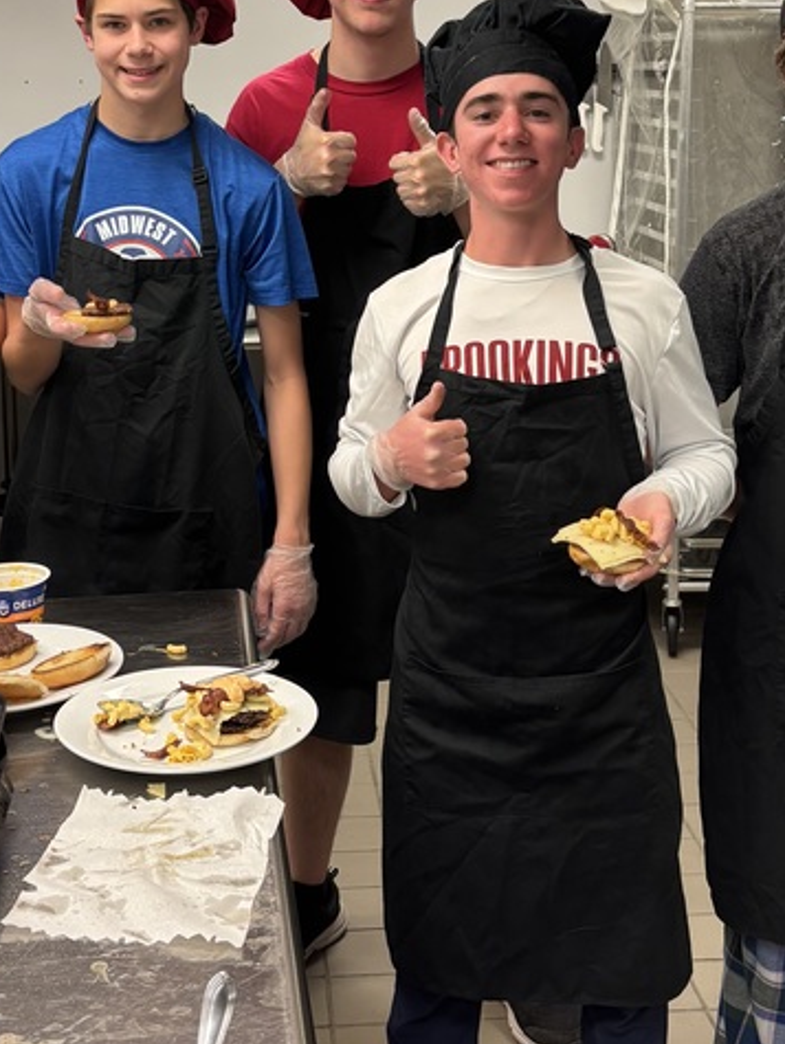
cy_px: 306
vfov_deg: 33.8
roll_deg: +0.7
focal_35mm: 56
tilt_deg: -8.9
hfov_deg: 26.1
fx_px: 1691
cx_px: 319
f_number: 1.6
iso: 125
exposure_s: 1/60
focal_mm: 5.96
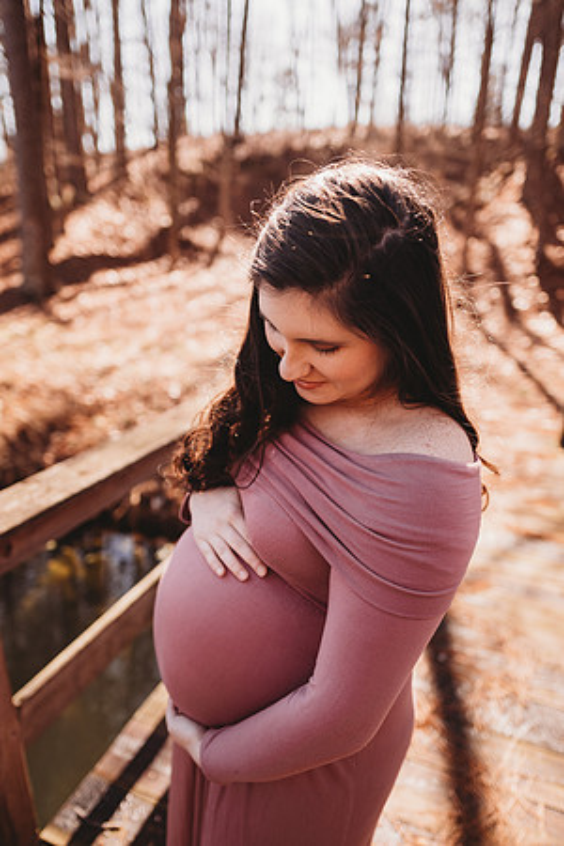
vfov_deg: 73.7
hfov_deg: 53.1
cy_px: 423
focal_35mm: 24
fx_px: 564
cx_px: 282
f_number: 2.2
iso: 100
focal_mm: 24
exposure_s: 1/640
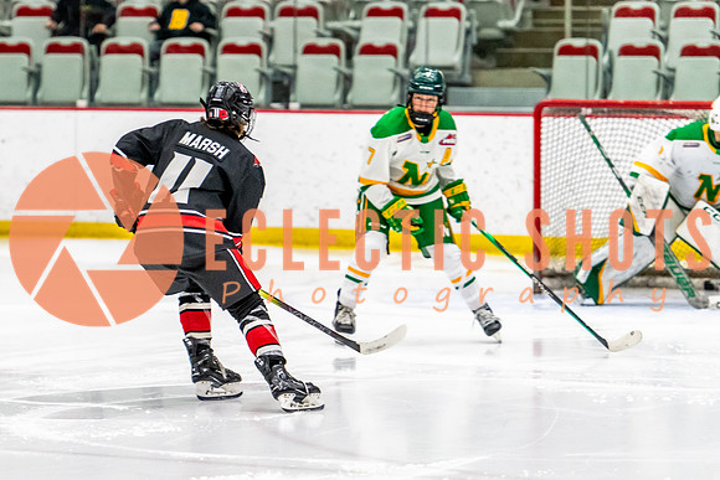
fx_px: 4642
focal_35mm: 232
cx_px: 202
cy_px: 265
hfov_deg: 8.9
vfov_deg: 5.9
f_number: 2.8
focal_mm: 150
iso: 4000
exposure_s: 1/640
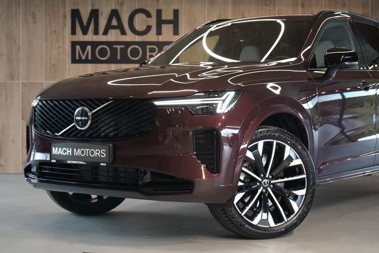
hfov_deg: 31.0
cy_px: 126
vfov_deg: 20.9
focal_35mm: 65
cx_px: 190
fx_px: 684
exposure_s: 1/160
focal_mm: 65
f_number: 5.6
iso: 8000
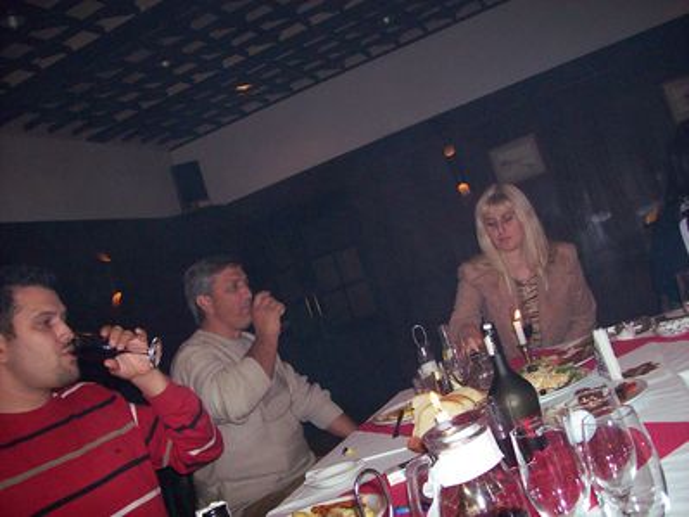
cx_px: 344
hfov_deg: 51.4
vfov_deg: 39.6
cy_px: 258
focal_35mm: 36
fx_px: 716
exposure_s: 1/64
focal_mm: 6
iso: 140
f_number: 2.7
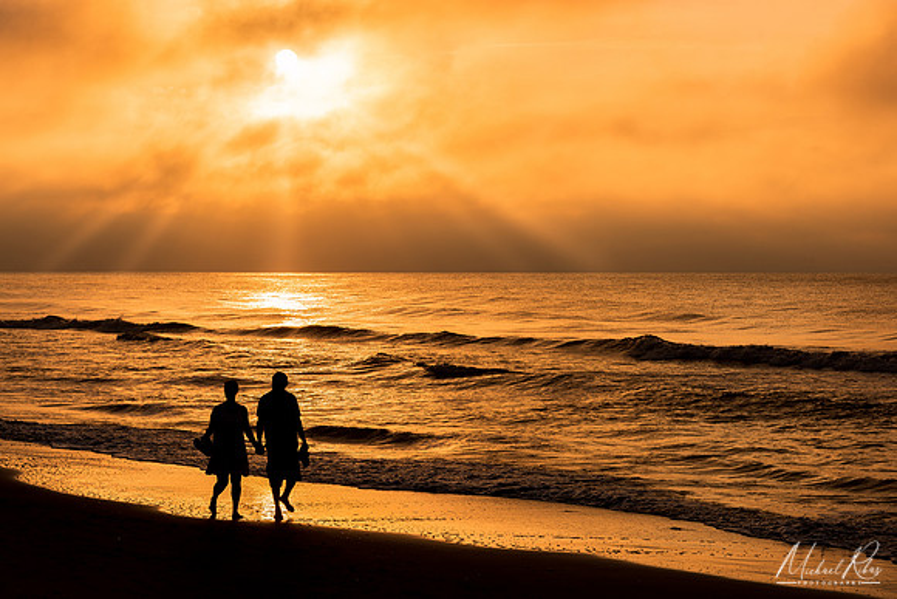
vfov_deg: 16.1
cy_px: 300
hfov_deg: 24.0
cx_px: 448
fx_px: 2110
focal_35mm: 85
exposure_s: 1/350
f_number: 11
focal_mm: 82
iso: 100
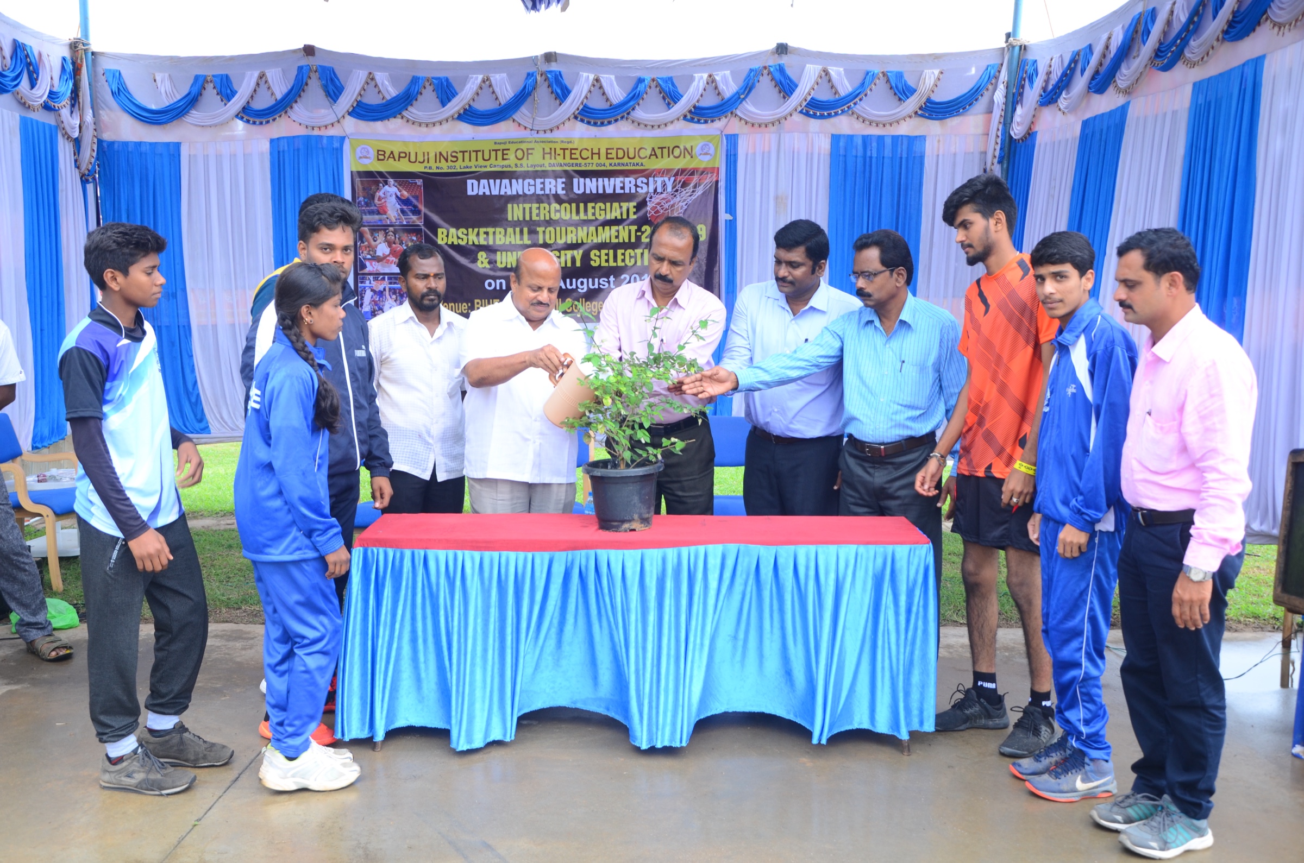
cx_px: 652
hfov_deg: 53.2
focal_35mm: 36
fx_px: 1301
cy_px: 432
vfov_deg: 36.7
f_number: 5.6
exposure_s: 1/125
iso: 250
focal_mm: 24
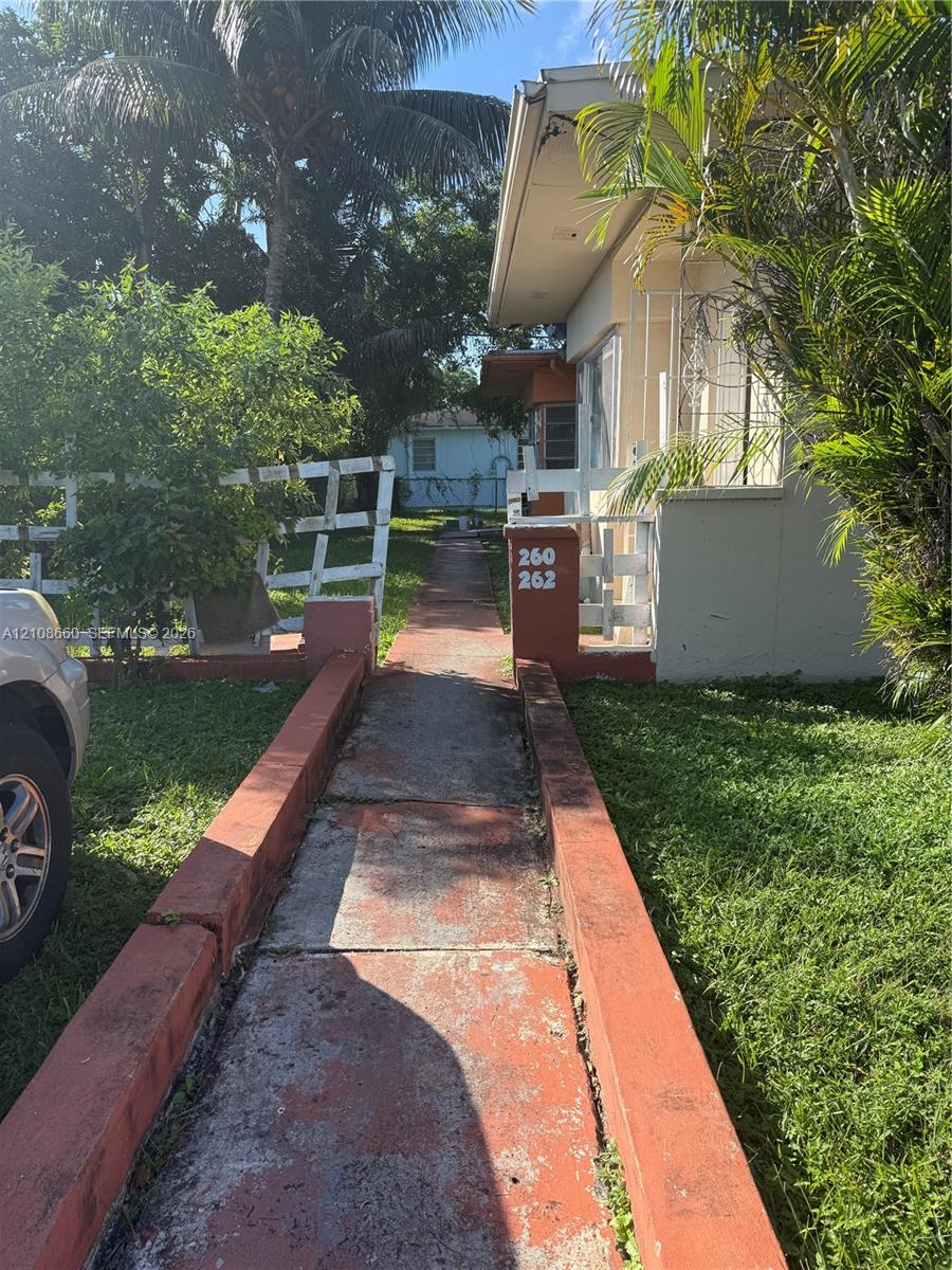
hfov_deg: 56.8
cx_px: 476
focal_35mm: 24
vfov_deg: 71.6
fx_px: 880
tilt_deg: -9.3
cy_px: 635
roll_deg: +0.3
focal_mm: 6.76
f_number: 1.78
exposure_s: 1/1812
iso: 80
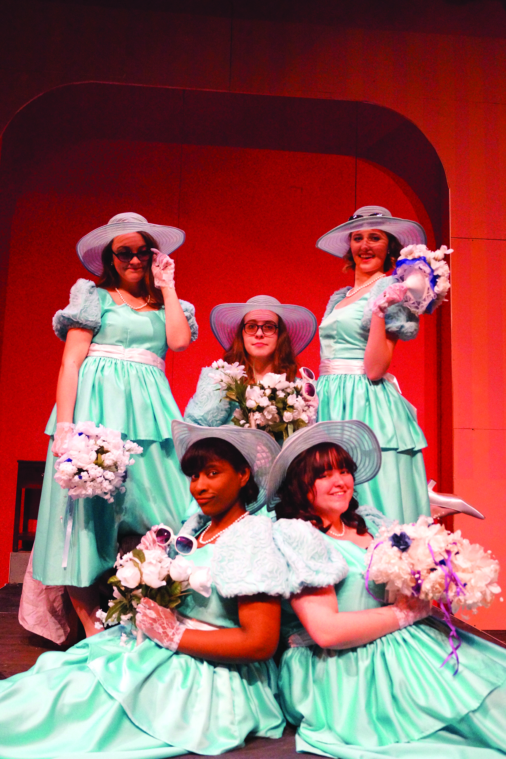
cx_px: 253
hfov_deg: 36.9
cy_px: 380
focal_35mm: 36
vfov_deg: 53.1
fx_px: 759
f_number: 4
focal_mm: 24
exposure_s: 1/320
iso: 3200
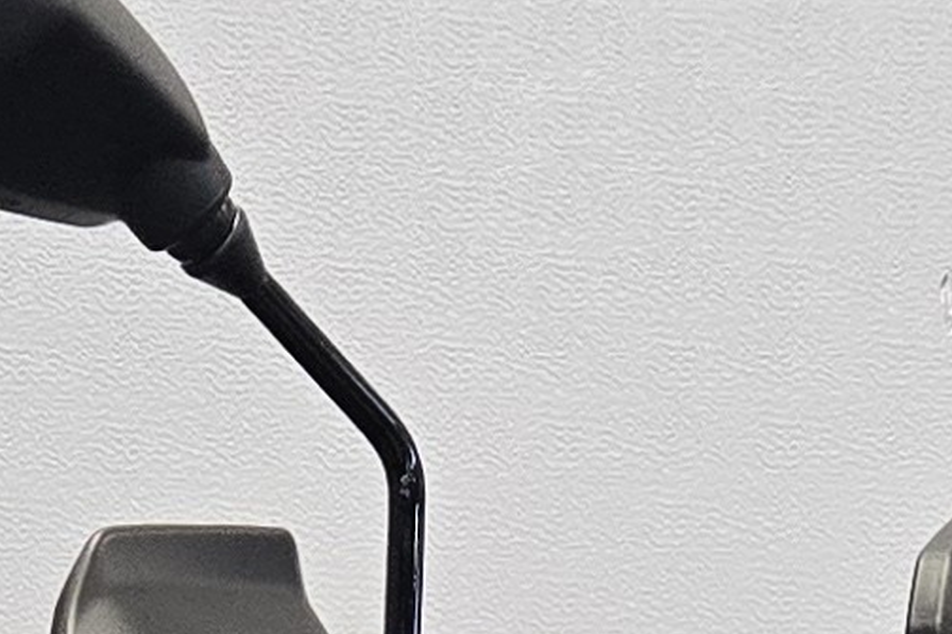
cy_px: 2332
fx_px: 5024
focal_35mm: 190
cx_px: 412
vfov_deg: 6.2
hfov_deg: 10.8
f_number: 1.8
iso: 320
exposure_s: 1/120
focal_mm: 5.4
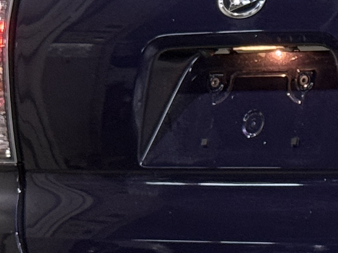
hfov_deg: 8.4
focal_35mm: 230
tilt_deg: +0.4
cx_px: 551
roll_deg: +0.2
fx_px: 2246
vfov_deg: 6.5
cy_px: 95
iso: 200
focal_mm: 6.76
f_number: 1.78
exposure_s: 1/60
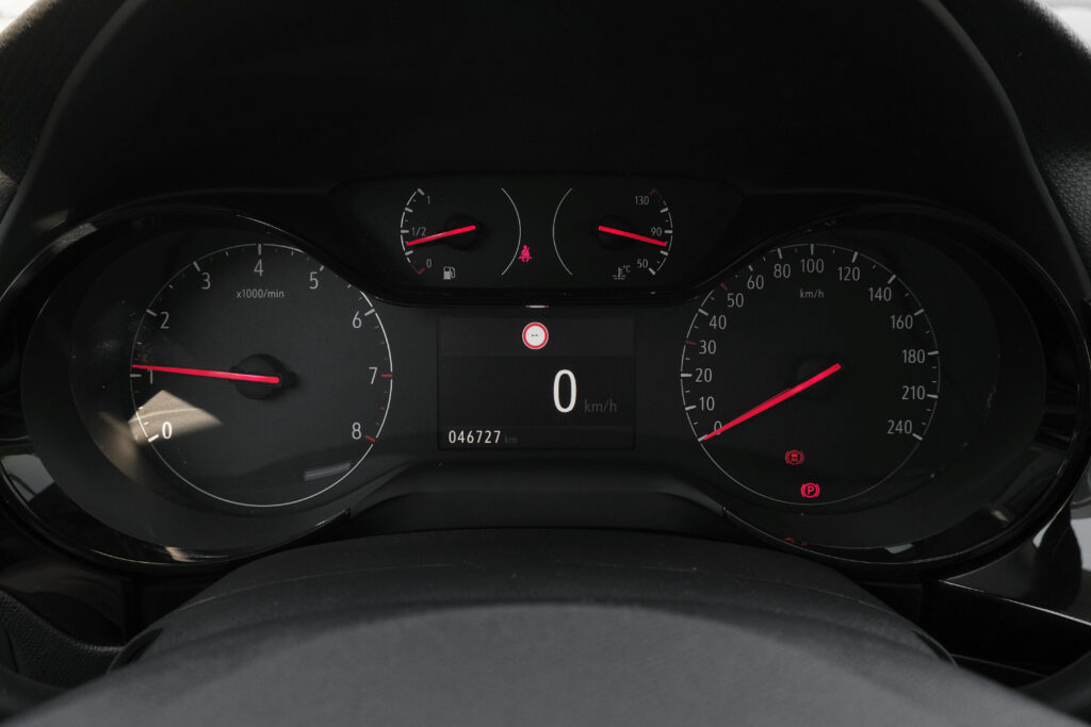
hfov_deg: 58.7
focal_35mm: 32
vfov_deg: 41.1
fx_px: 970
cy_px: 364
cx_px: 546
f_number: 9
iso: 1600
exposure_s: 1/250
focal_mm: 21.5
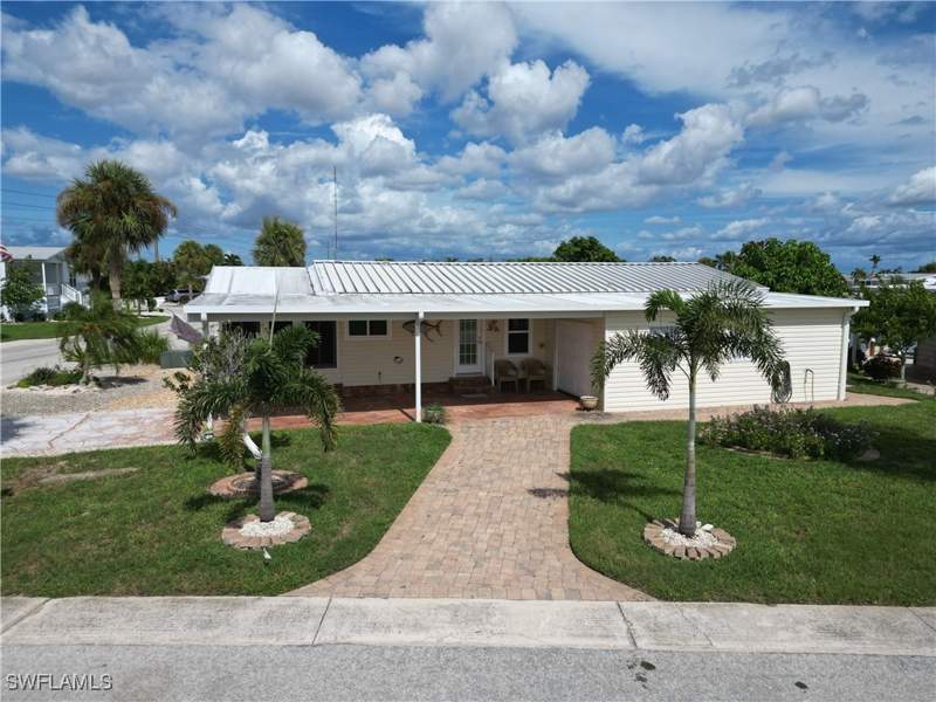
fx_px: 649
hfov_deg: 71.6
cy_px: 351
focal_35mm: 24
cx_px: 468
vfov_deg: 56.8
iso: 110
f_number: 1.7
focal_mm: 6.72
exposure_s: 1/5000
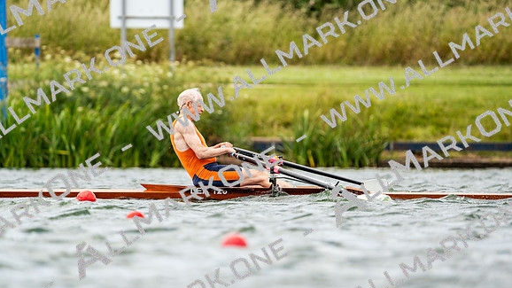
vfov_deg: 1.9
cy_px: 143
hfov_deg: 3.4
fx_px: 8566
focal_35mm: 631
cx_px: 256
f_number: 6.3
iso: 500
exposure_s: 1/2000
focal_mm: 600
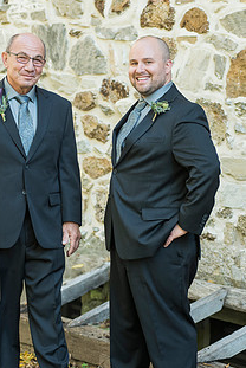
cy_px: 174
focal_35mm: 133
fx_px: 1360
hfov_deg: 10.3
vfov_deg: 15.4
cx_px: 70
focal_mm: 92
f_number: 4
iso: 1000
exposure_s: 1/400
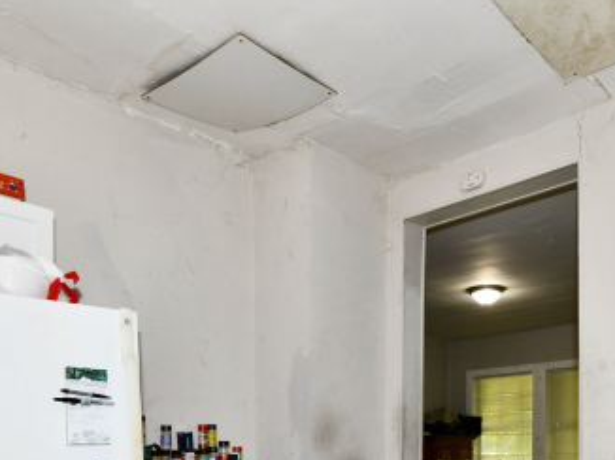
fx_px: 550
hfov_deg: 58.2
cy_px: 456
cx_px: 343
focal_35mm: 31
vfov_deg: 40.1
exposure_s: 1/60
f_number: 6.3
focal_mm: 14
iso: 640
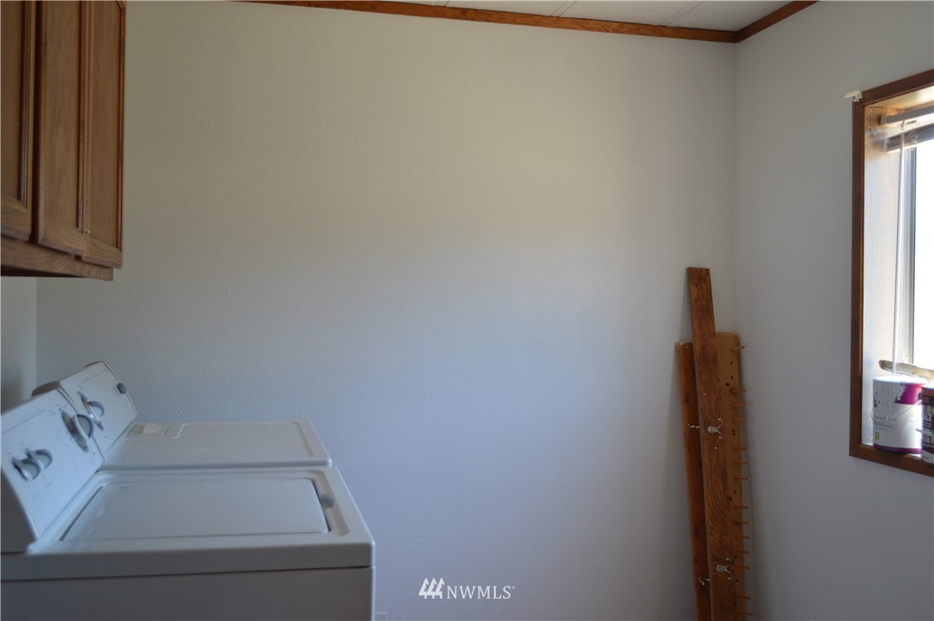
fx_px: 933
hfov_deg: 53.2
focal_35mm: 36
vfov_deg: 36.8
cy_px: 310
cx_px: 467
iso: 400
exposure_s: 1/60
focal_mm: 24
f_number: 4
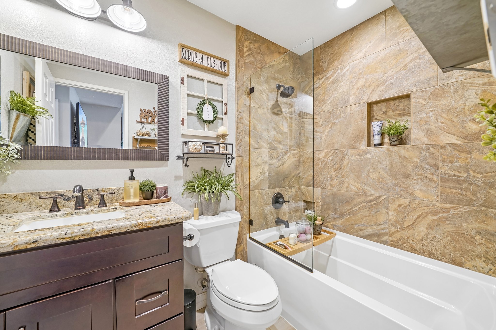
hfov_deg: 108.3
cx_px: 248
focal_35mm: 13
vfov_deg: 85.4
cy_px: 165
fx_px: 179
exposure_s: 1/8
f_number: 8
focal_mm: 13
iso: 400
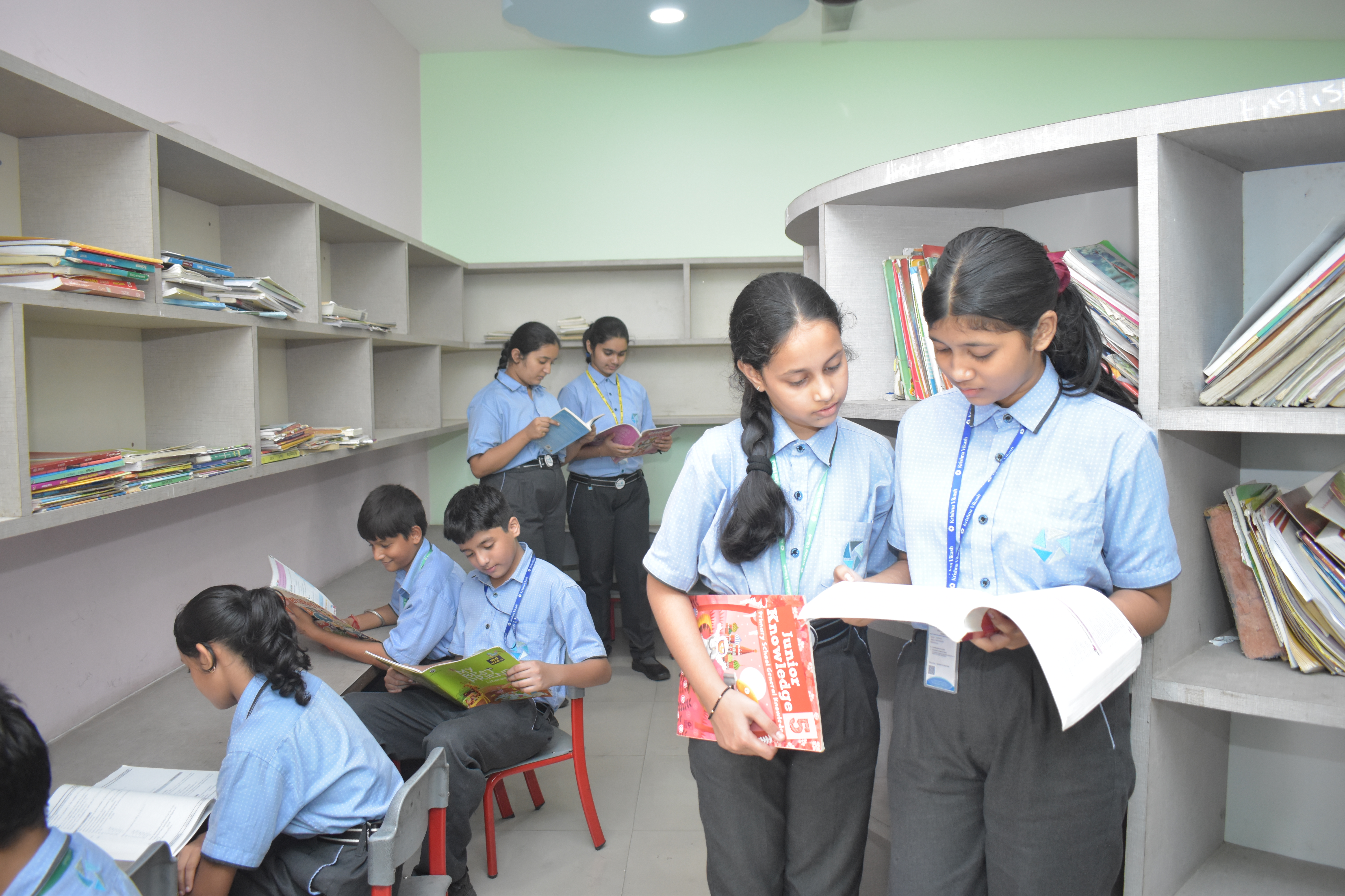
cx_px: 672
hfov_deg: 67.4
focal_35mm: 27
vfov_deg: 47.9
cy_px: 448
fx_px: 1009
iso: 1600
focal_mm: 18
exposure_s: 1/160
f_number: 3.5
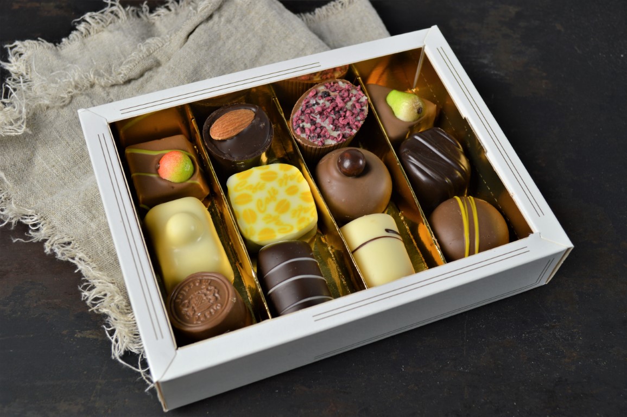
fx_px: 783
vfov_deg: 29.8
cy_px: 208
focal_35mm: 45
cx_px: 314
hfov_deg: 43.6
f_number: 6.3
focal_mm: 30
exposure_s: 1/10
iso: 100
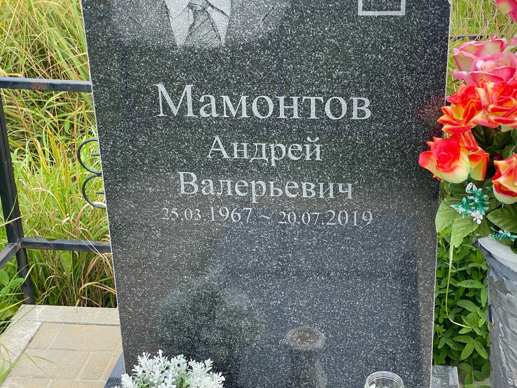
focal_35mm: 56
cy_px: 208
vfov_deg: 26.1
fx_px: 836
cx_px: 273
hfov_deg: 34.3
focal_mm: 6
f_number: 2
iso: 20
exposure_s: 1/417
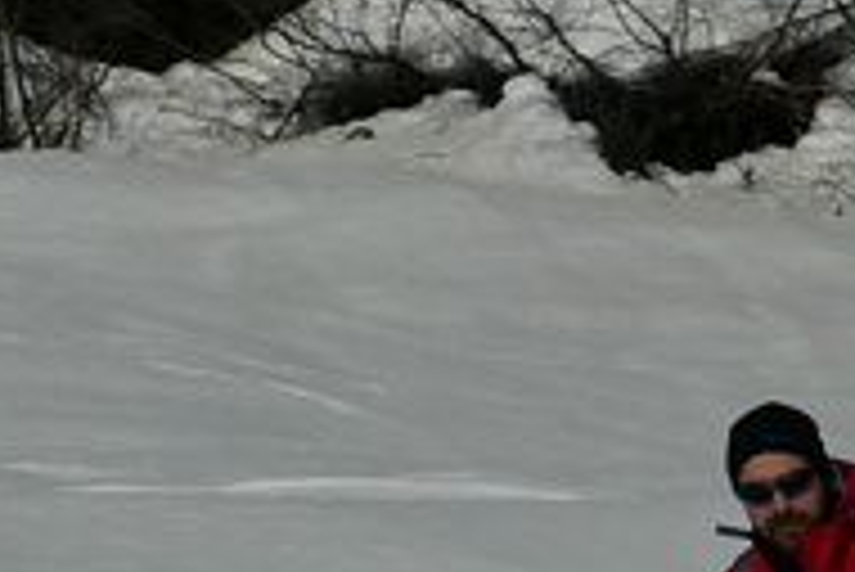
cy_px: 1121
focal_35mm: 701
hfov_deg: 2.9
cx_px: 479
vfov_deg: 2.0
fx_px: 16661
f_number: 5.6
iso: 200
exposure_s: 1/6400
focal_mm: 34
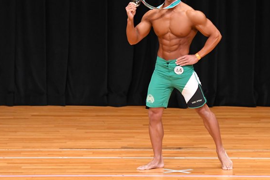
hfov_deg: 5.5
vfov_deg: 3.7
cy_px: 72
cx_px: 173
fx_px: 2791
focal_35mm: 372
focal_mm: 180
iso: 4000
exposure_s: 1/400
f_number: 5.6
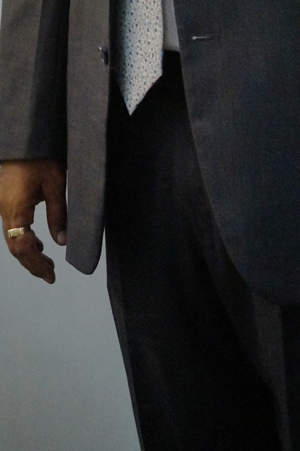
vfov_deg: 16.4
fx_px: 1416
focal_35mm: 113
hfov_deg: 12.1
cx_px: 116
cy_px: -248
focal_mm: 24
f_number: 4.5
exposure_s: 1/160
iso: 1600
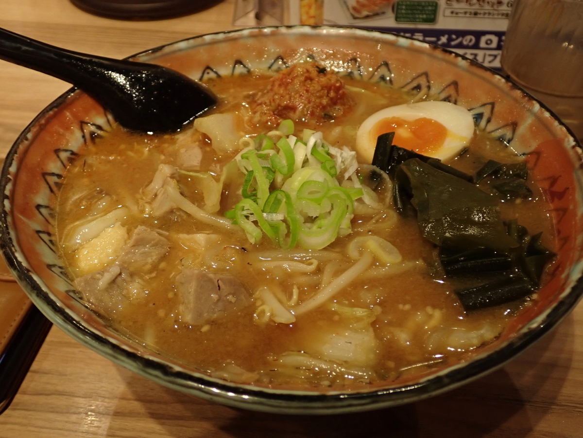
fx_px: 691
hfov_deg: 45.8
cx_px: 292
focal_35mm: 41
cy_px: 219
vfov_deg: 35.1
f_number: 2.8
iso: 320
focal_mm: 7.31
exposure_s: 1/40
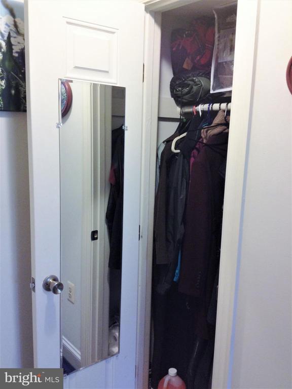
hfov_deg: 40.7
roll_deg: -0.5
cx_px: 146
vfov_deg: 52.6
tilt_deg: -10.7
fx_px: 394
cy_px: 194
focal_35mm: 35
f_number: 2.4
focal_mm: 4.28
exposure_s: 1/20
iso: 125
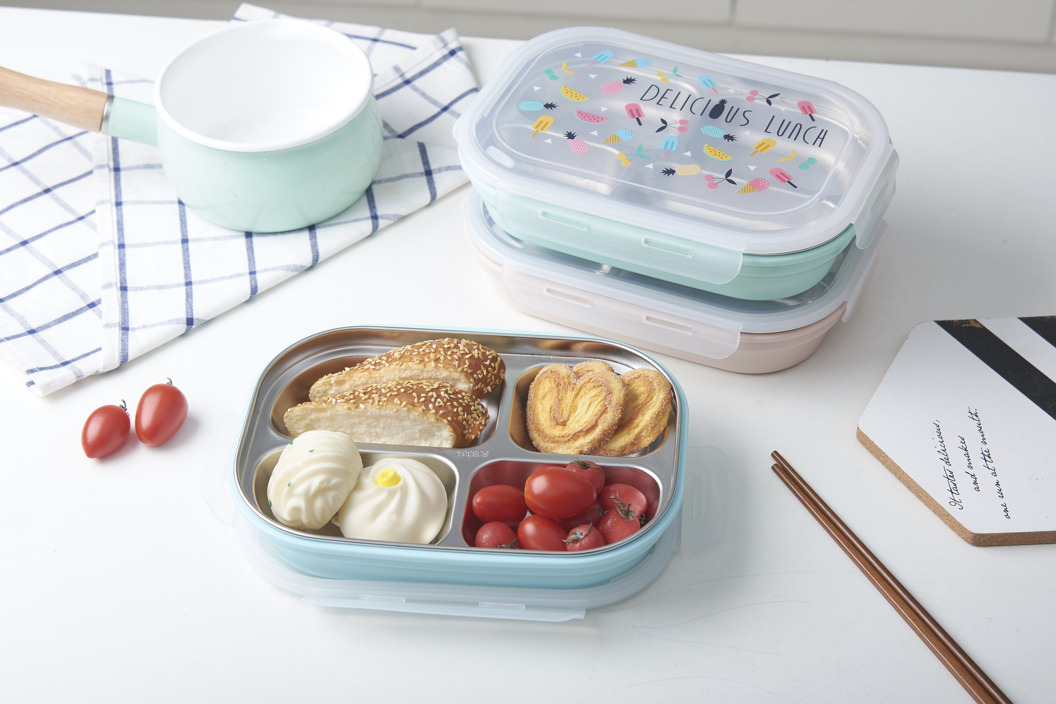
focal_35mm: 72
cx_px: 528
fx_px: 2112
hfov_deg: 28.1
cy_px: 352
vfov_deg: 18.9
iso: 125
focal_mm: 48
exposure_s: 1/125
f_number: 5
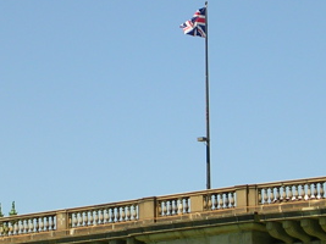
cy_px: 79
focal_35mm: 228
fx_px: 2146
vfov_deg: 6.5
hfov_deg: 8.7
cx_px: 171
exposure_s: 1/522
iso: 50
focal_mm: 14.5
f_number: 4.4
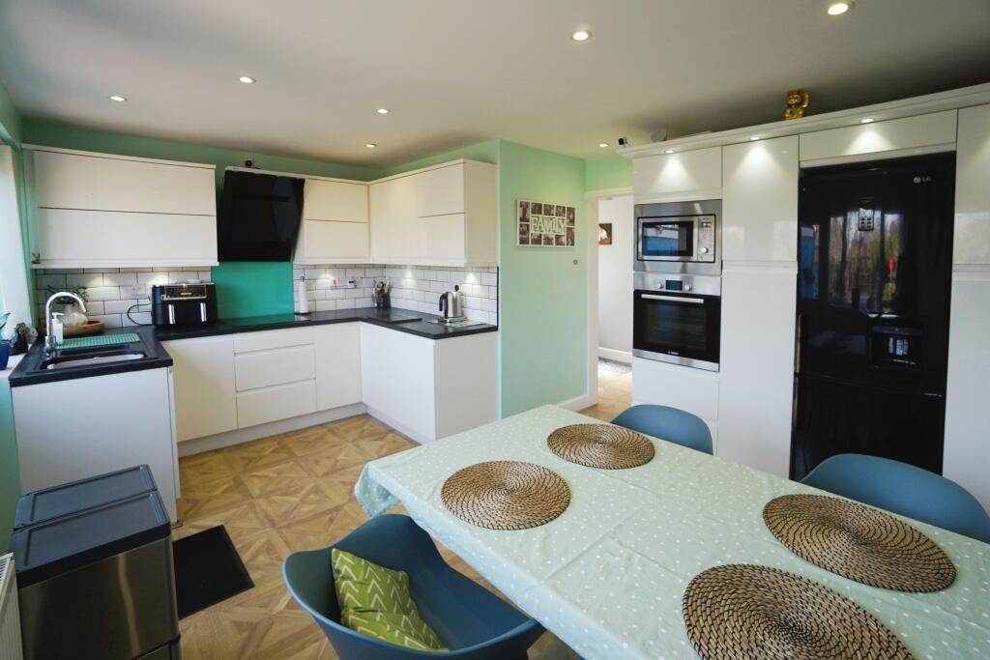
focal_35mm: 15
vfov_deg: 77.3
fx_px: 413
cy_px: 330
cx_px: 495
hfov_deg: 100.4
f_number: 4
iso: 250
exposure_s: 1/160
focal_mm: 10
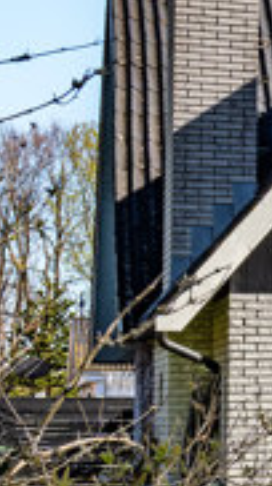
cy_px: 275
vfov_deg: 18.8
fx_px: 1466
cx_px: 712
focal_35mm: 114
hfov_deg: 9.2
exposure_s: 1/250
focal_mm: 22
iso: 200
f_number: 7.1
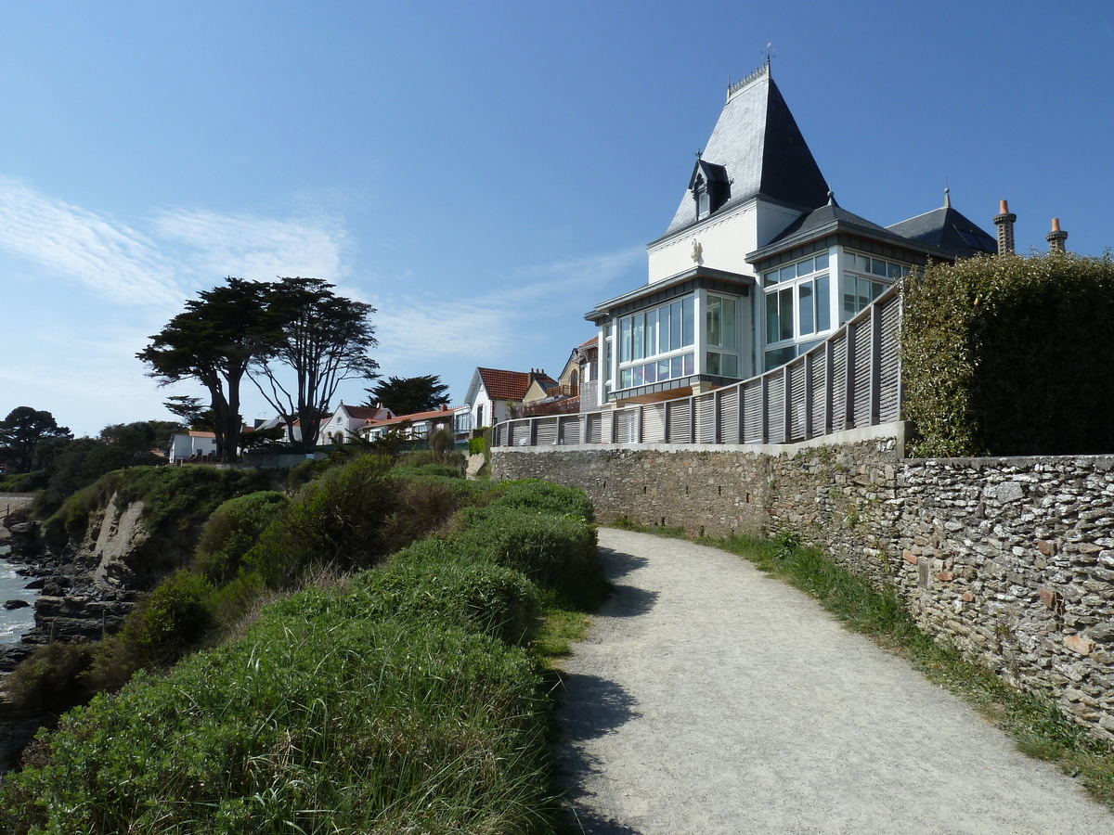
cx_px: 557
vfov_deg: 54.9
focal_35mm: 25
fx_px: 805
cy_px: 418
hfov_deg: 69.4
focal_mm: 4.1
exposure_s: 1/400
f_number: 5.6
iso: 80
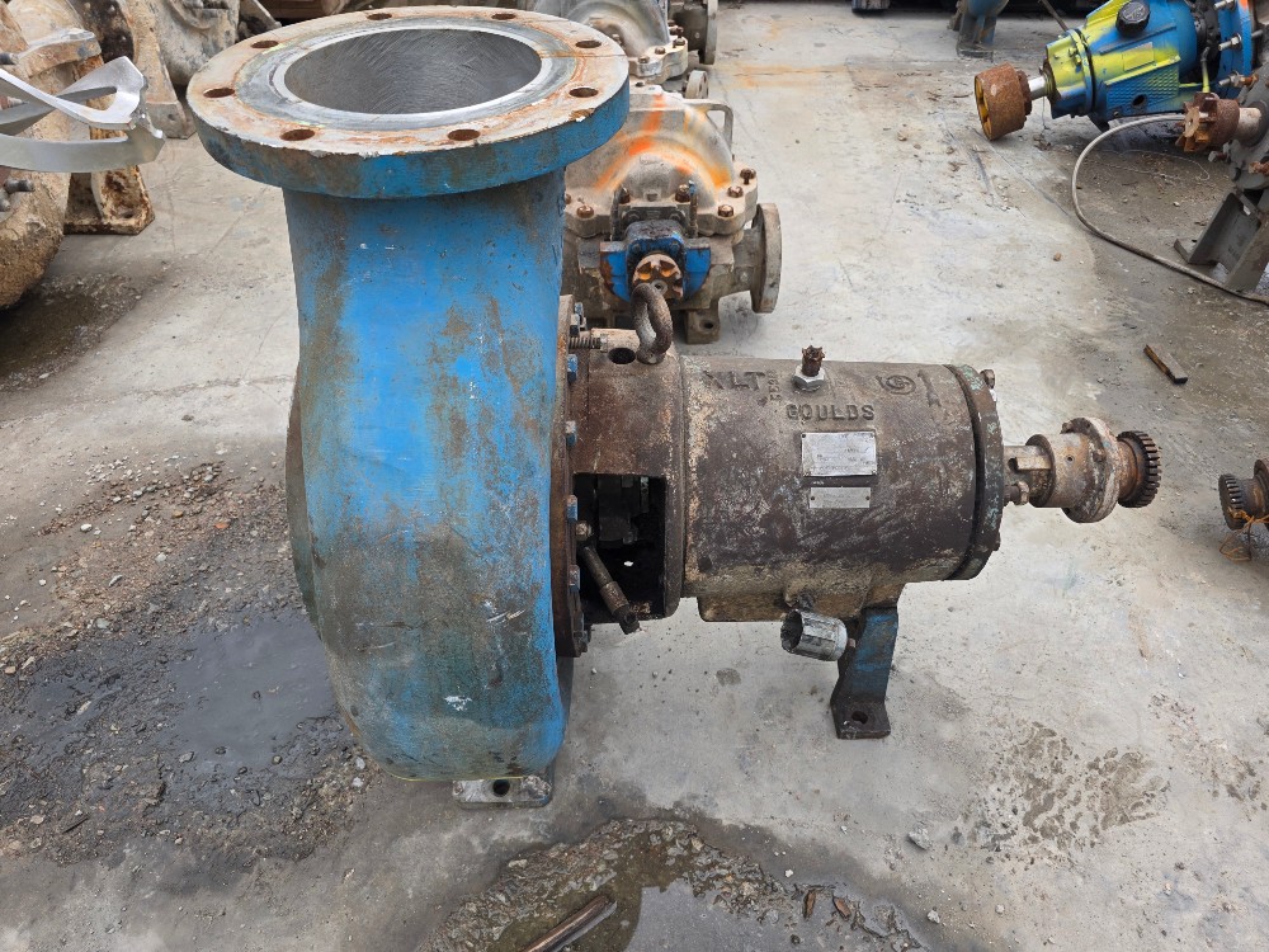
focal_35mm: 23
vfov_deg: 58.9
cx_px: 634
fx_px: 843
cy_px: 476
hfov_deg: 73.9
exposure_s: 1/2198
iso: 80
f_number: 1.7
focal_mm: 6.3
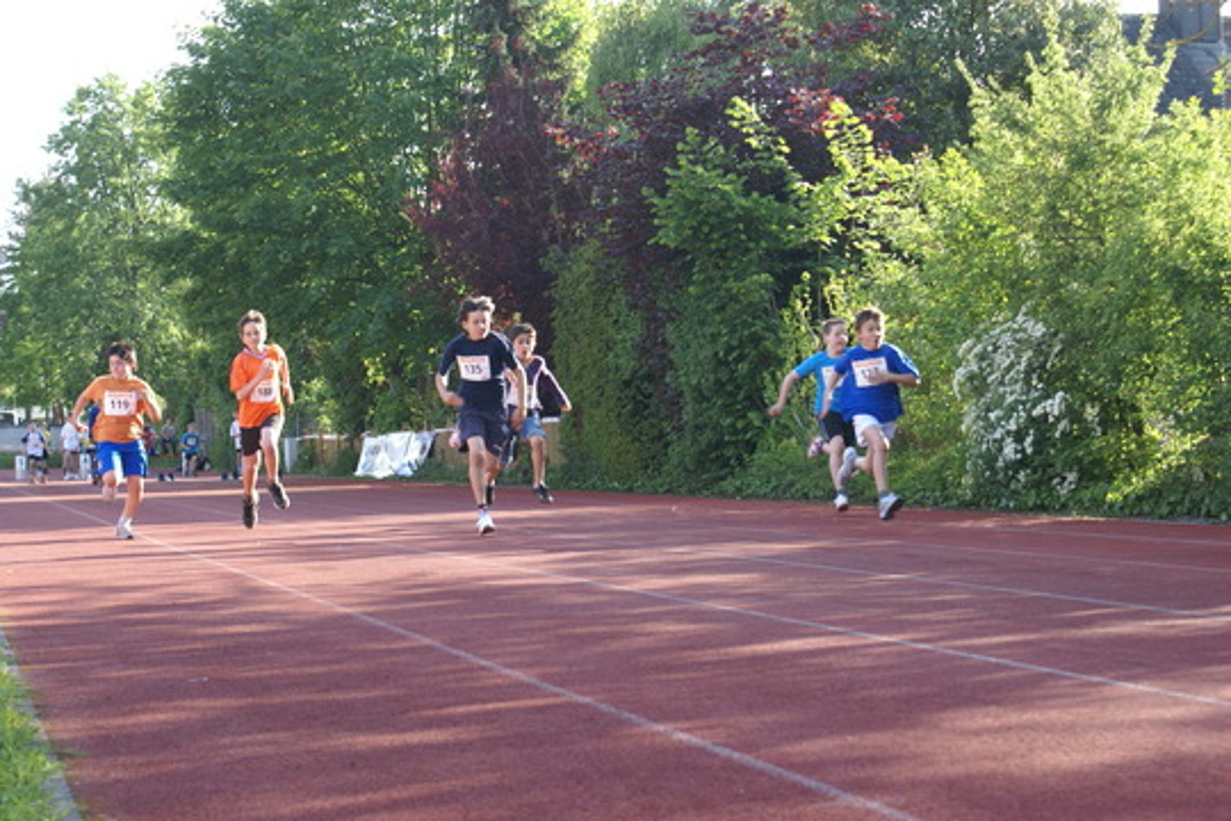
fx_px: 2564
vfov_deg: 18.2
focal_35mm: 75
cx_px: 616
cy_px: 410
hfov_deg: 27.0
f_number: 5.6
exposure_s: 1/160
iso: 320
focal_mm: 50
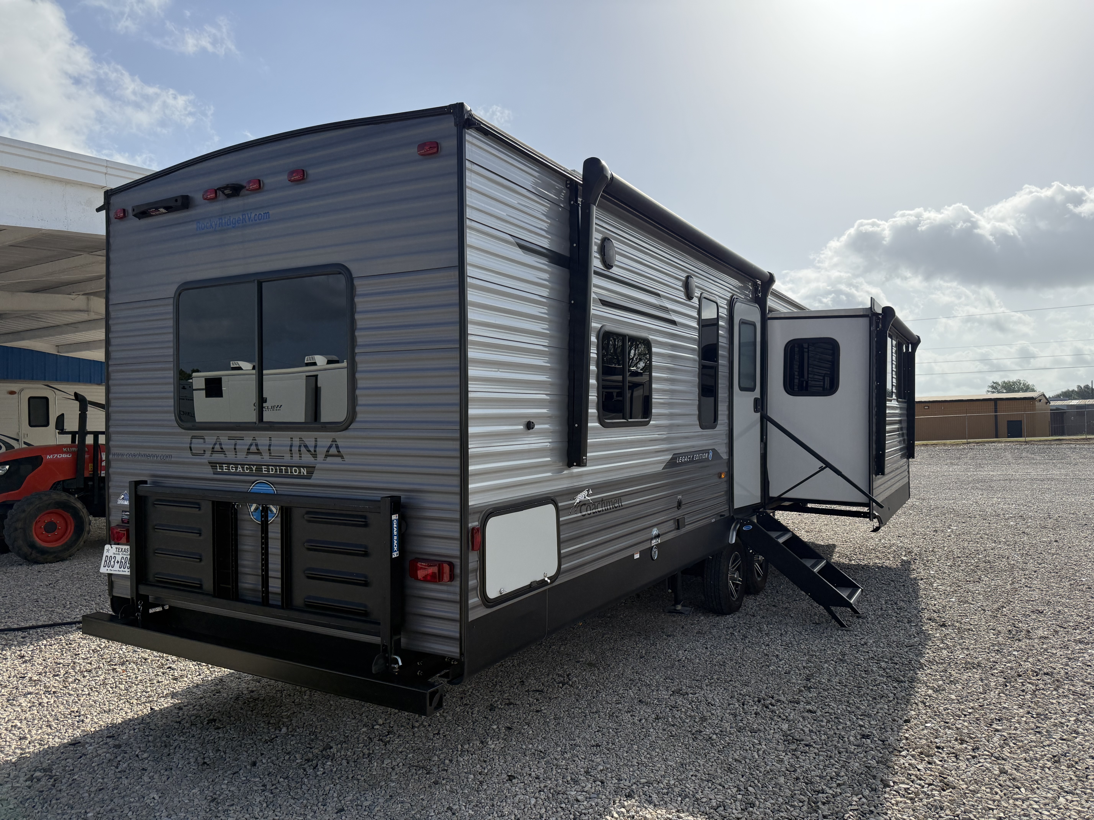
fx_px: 758
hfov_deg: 71.6
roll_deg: +0.9
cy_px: 410
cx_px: 547
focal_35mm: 24
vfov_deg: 56.8
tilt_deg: +1.3
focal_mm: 6.76
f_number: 1.78
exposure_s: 1/10309
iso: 125
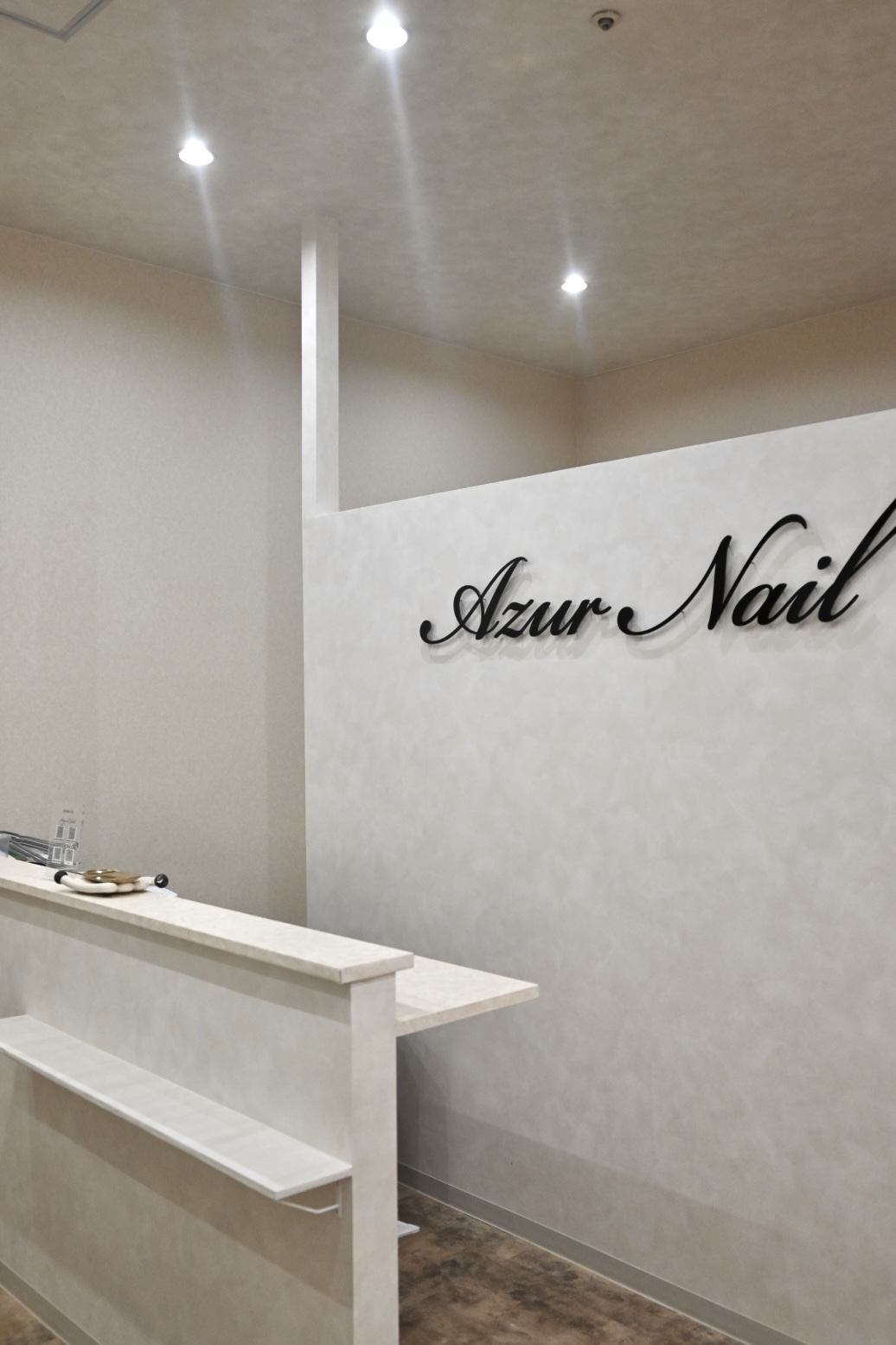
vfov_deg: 61.1
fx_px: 1139
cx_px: 448
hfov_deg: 43.0
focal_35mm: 30
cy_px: 672
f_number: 4.8
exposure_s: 1/125
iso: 1000
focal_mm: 30.5
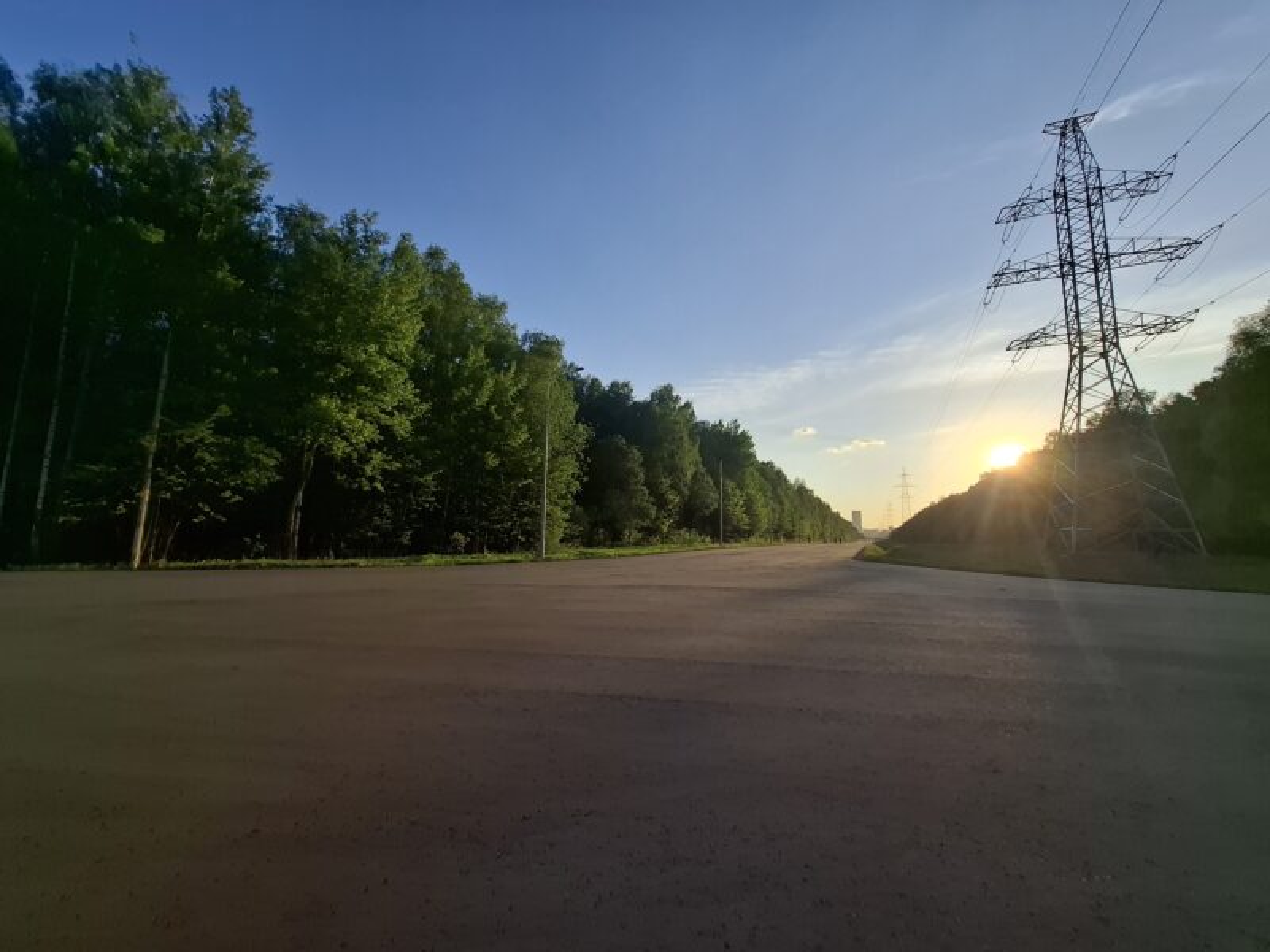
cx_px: 635
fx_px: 477
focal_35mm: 13
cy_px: 476
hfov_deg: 106.2
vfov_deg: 89.9
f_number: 2.2
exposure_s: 1/1153
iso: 40
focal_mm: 1.74
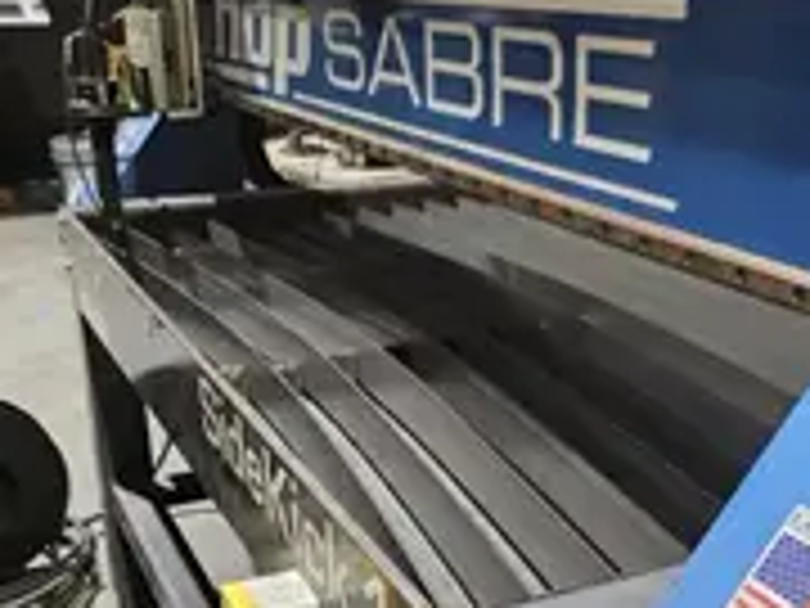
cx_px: 468
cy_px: 428
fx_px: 1193
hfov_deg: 37.4
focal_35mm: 51
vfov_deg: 28.3
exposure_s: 1/120
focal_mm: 6.3
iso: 800
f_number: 1.7
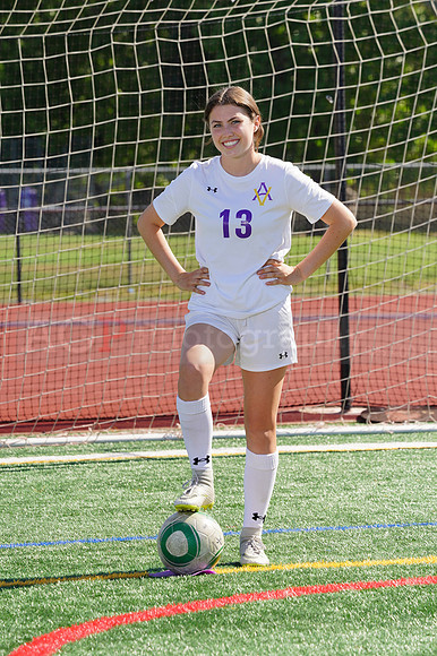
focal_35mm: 235
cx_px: 218
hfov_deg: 5.8
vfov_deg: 8.8
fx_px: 4284
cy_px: 328
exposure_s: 1/250
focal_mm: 235
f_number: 11
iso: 200
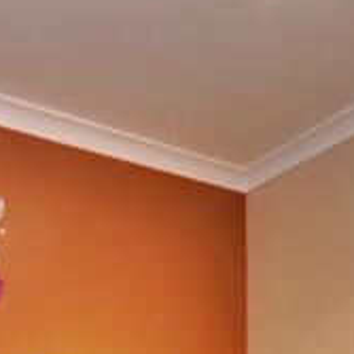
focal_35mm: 50
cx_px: 95
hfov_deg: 33.4
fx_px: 578
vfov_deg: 29.0
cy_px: 435
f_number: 11
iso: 200
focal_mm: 10
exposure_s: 1/2
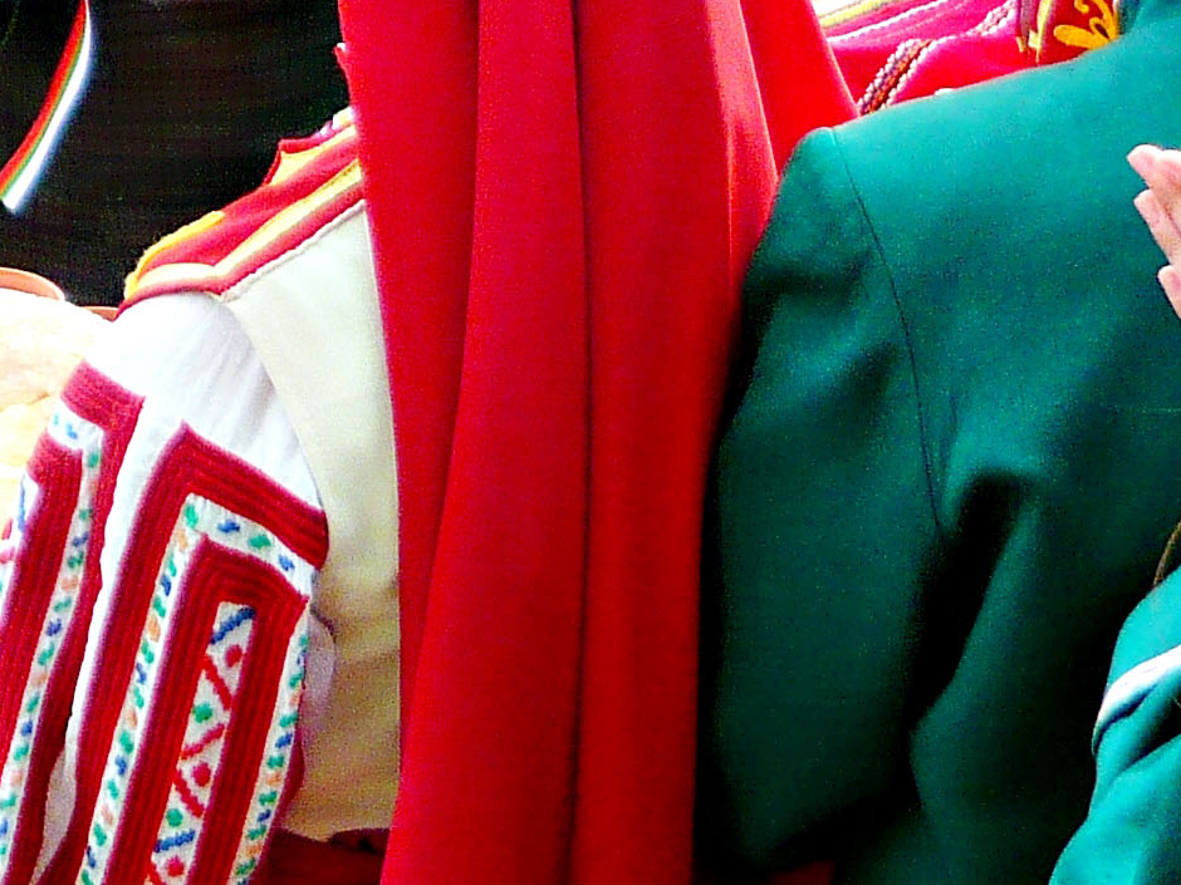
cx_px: -813
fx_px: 4503
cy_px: -277
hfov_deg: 13.6
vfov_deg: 11.0
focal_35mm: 132
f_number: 2.9
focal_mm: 6.3
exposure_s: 1/125
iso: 100
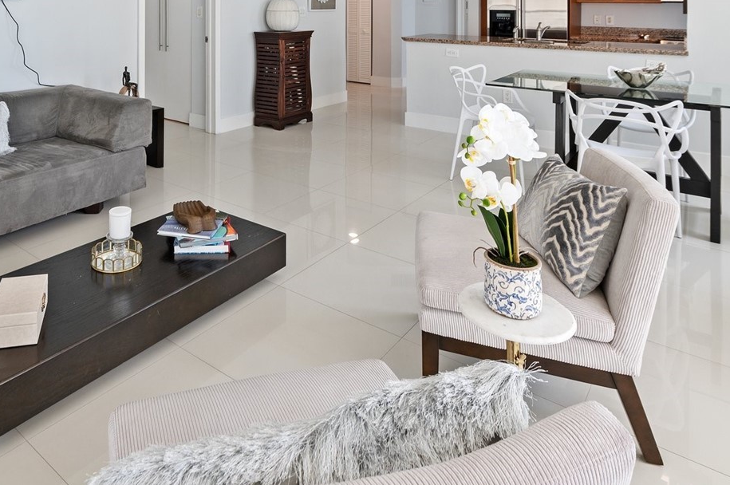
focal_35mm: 26
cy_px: 52
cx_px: 235
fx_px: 527
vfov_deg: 45.1
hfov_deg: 67.3
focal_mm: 14
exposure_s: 1/13
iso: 200
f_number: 8
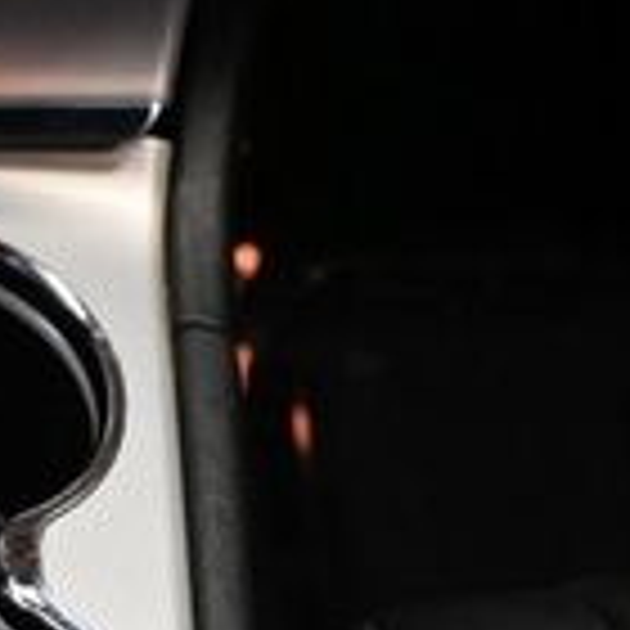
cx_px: -320
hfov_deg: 15.3
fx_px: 2162
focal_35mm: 105
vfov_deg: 16.0
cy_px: 734
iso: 3200
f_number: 3.5
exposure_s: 1/80
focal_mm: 18
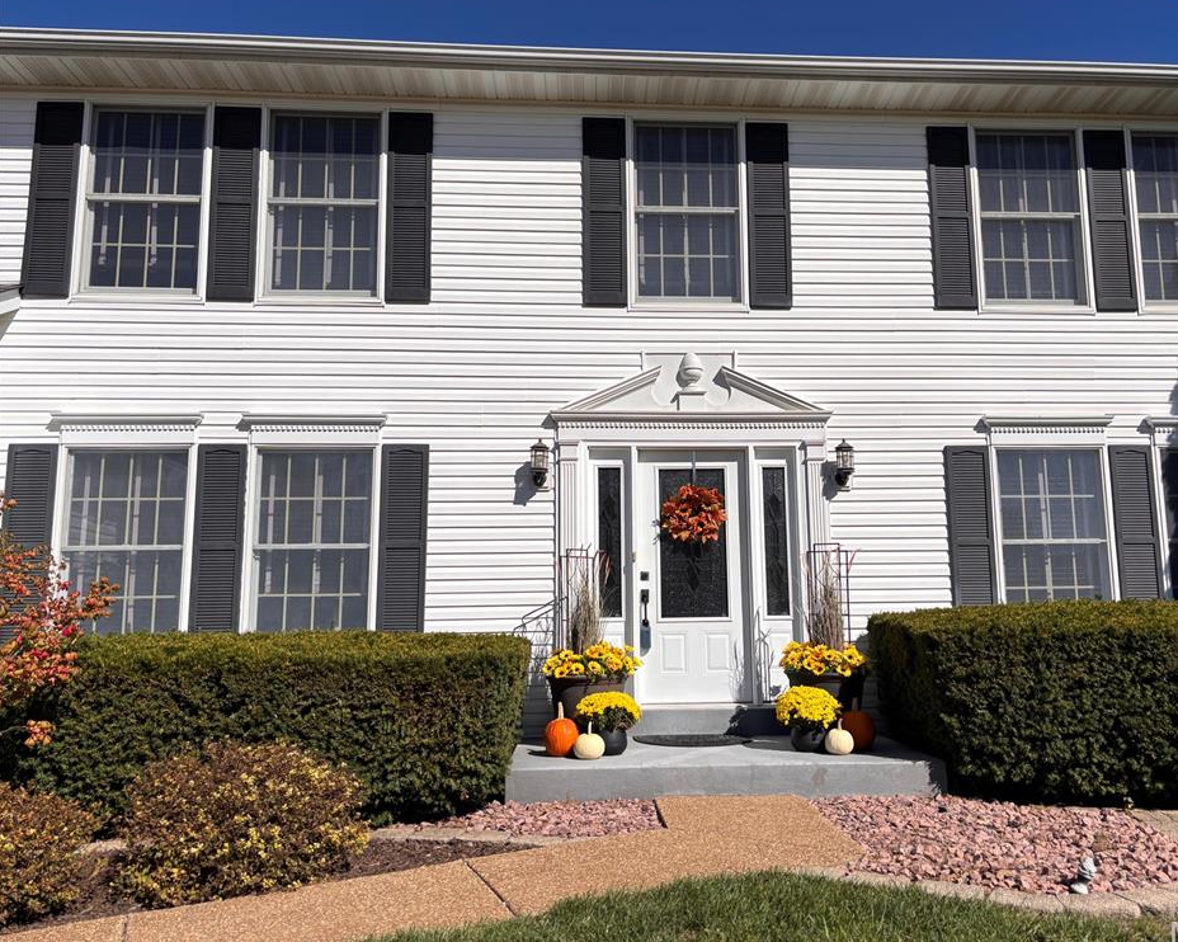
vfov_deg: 51.5
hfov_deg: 62.1
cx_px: 647
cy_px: 475
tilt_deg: +7.6
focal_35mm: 28
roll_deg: +1.3
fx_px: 976
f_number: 1.6
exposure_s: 1/5952
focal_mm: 5.96
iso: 50
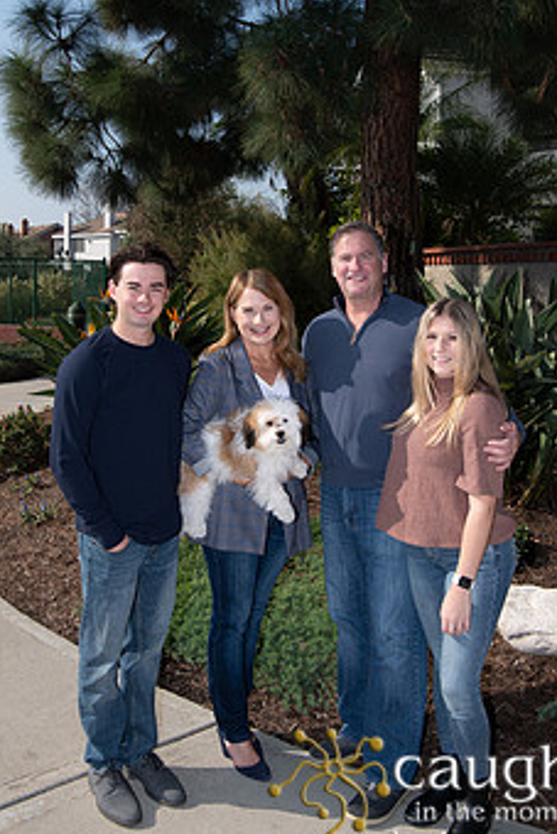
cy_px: 331
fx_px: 951
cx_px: 248
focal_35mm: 41
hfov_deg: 32.6
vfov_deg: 47.1
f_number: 10
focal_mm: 31
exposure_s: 1/250
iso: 100
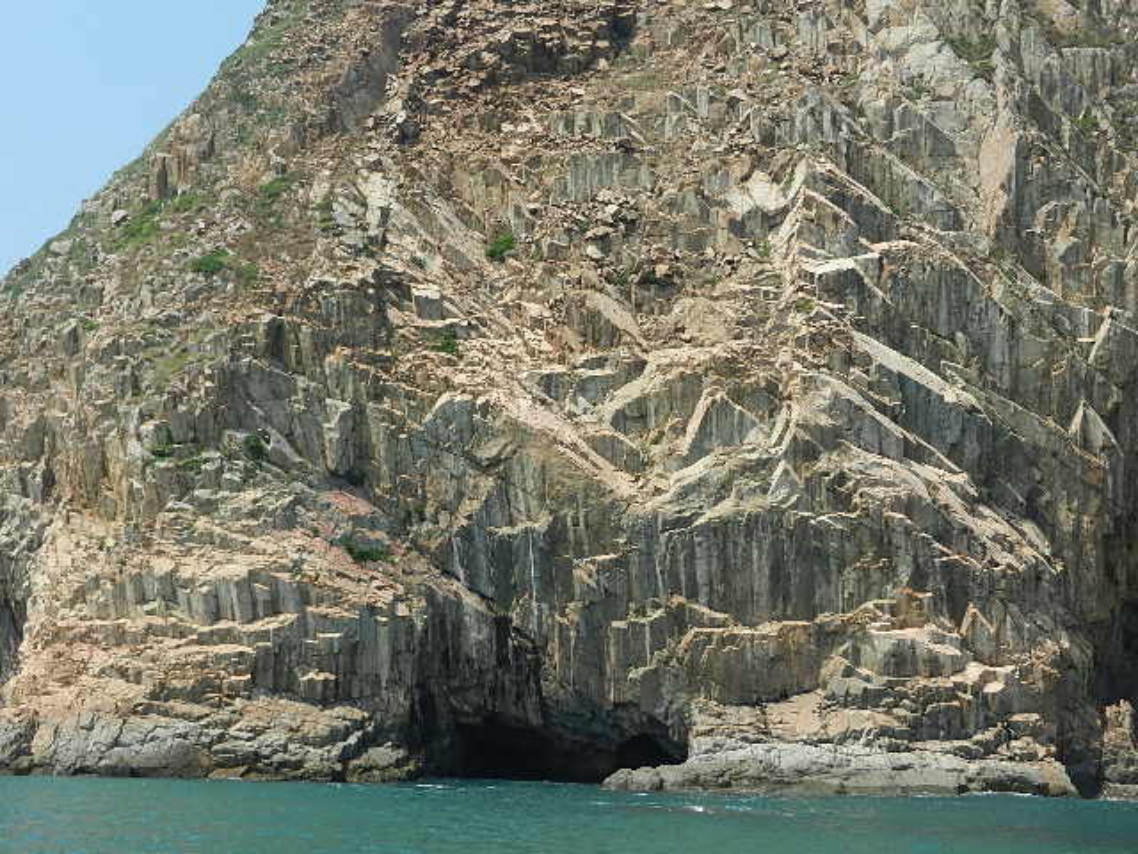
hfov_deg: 36.2
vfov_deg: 27.5
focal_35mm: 53
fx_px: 1742
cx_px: 569
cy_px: 427
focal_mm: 9.4
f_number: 4.4
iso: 160
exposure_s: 1/1000
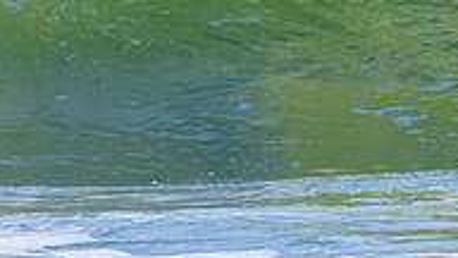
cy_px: -73
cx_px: -74
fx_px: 30762
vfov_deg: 0.5
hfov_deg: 0.9
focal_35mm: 2533
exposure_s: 1/2000
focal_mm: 800
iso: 1800
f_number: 11
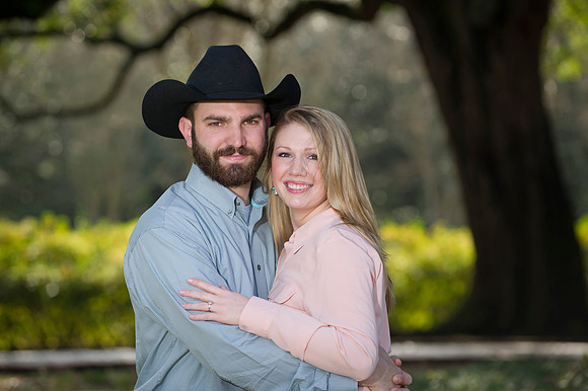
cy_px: 196
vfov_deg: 8.8
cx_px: 294
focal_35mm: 155
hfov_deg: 13.3
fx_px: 2530
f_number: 3.5
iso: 250
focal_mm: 155
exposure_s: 1/250
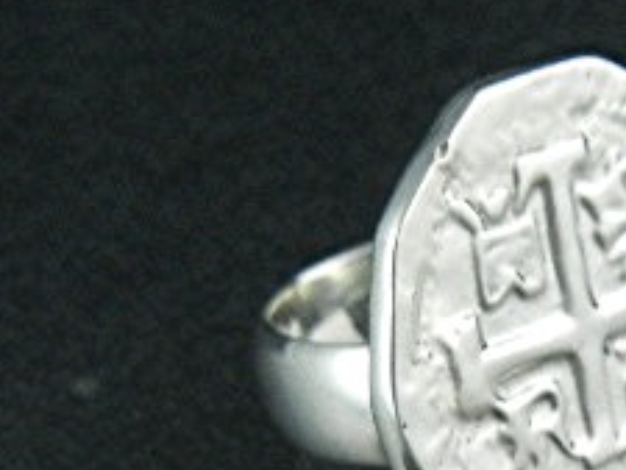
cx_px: 537
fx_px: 3040
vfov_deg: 8.8
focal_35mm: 168
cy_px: 406
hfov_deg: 11.7
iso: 400
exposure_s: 1/39.7
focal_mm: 10.6
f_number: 4
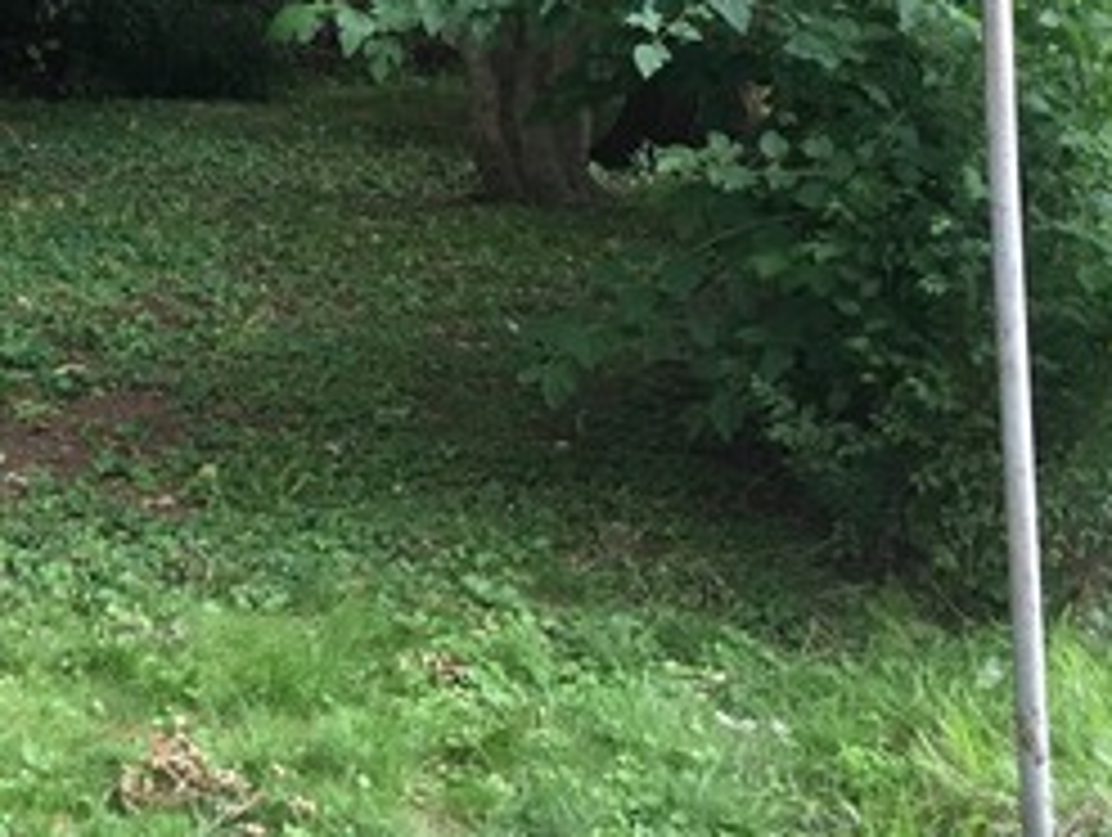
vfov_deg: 19.3
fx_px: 2413
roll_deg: -1.9
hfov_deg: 24.7
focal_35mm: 75
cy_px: 50
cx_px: -5
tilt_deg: -2.7
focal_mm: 4.15
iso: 40
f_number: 2.2
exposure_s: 1/30
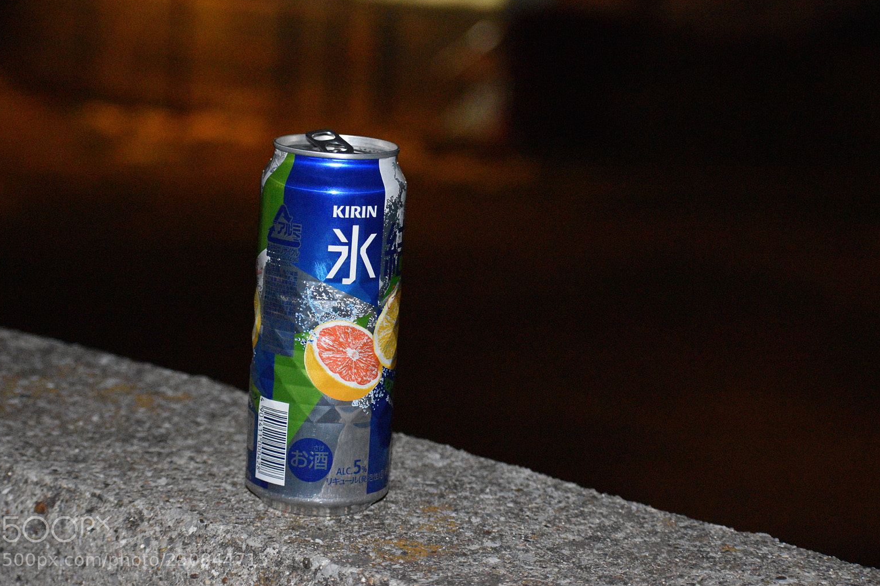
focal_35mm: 110
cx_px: 428
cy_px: 298
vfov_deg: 12.5
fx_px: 2689
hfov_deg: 18.6
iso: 6400
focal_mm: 70
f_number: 4.5
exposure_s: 1/60
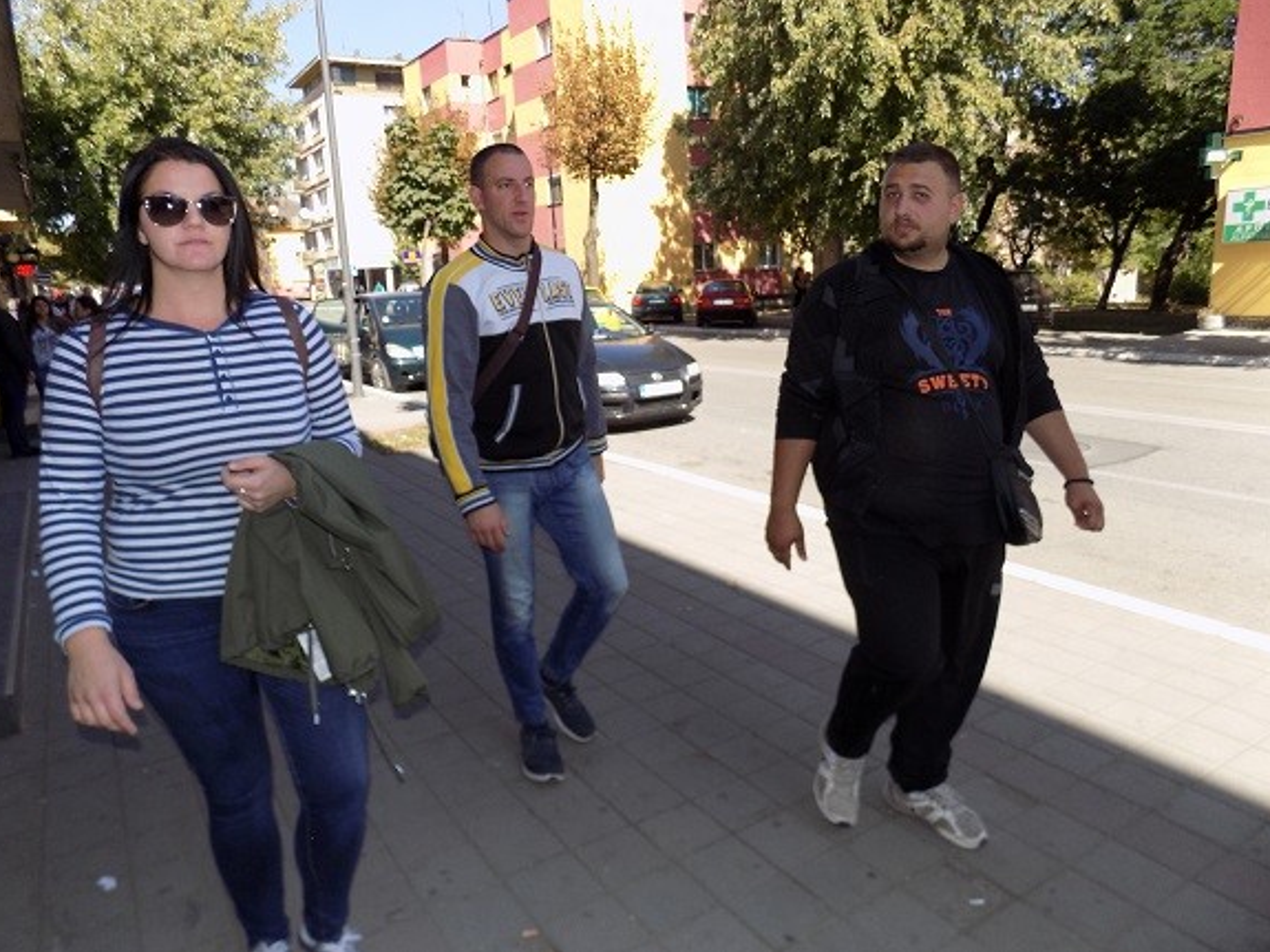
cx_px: 632
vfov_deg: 56.8
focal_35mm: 24
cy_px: 457
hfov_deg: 71.6
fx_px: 880
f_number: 3.1
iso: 80
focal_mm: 4
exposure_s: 1/400
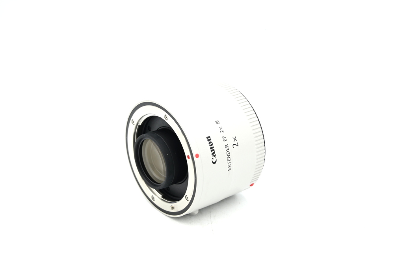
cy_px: 132
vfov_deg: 18.2
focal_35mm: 75
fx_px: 821
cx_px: 197
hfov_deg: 27.0
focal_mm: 75
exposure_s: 1/13
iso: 100
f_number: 14
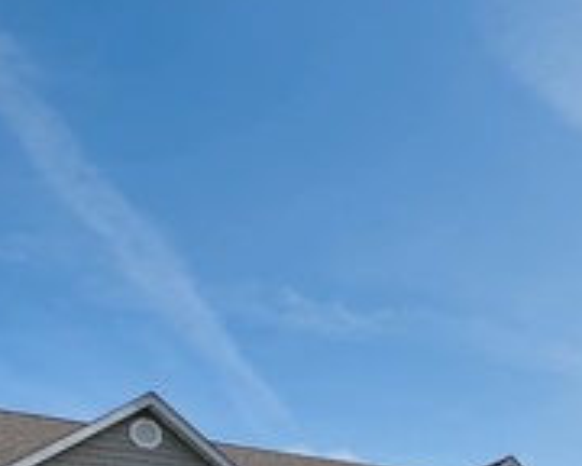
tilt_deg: +10.7
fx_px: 810
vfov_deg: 28.5
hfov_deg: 37.9
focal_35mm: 47
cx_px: 477
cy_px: 537
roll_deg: +2.5
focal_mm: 1.57
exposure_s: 1/2538
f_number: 1.8
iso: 32
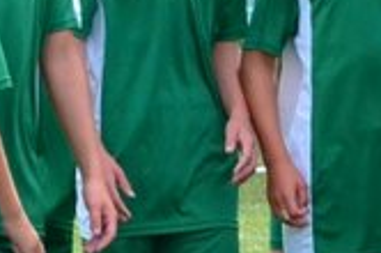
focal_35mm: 569
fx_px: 6010
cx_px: 519
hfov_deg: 3.6
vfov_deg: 2.4
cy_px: 80
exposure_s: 1/1250
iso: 2500
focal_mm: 70
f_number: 9
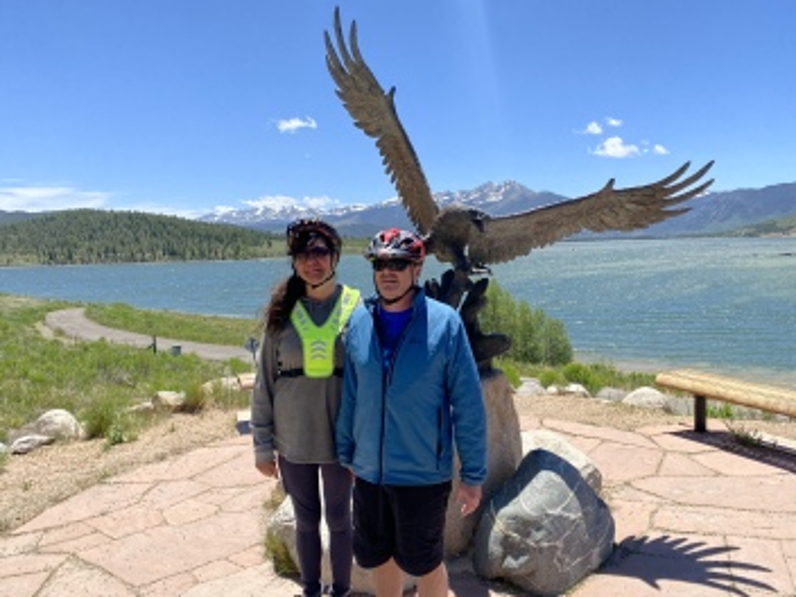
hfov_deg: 65.3
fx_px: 621
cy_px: 308
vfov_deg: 51.3
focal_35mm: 27
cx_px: 409
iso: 32
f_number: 1.8
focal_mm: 4.25
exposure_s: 1/2358
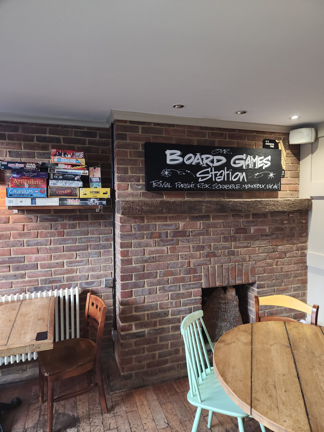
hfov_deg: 58.9
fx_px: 287
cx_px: 162
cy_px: 216
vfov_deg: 73.9
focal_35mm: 23
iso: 125
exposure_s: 1/25
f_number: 1.8
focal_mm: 5.4
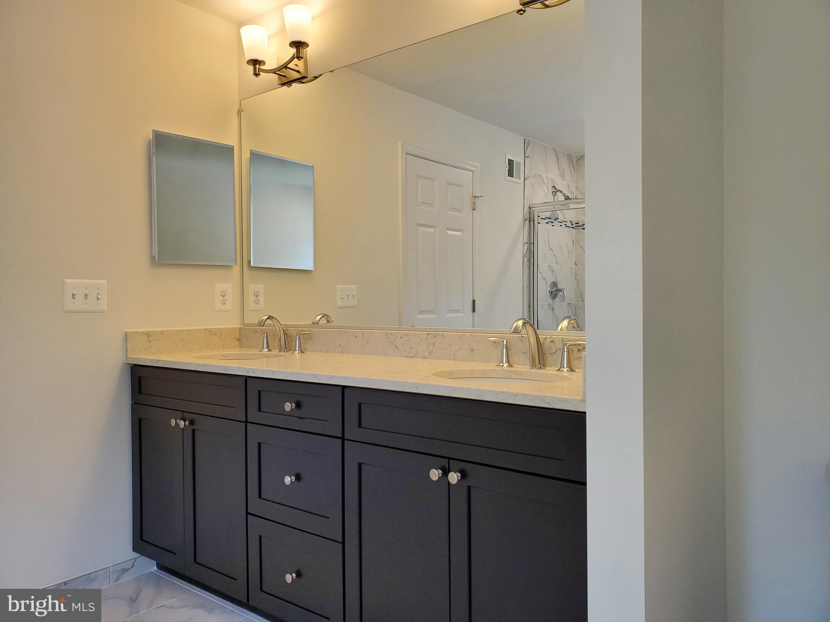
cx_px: 415
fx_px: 623
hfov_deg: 67.3
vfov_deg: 53.1
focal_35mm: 26
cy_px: 311
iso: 160
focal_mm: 4.3
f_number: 2.4
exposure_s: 1/120
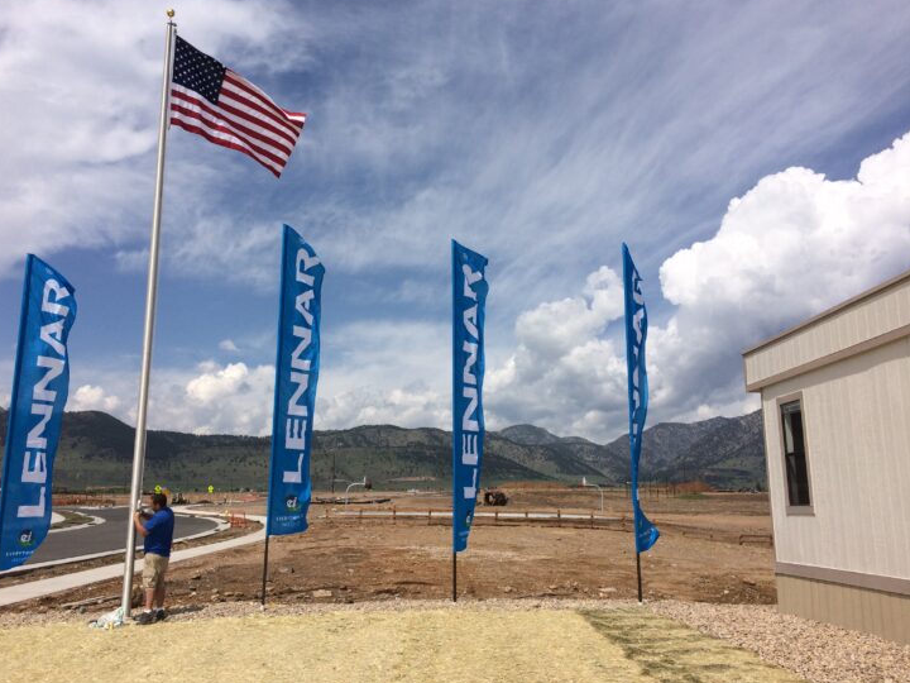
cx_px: 436
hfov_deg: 56.8
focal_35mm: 32
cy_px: 335
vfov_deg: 44.2
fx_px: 841
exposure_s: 1/4566
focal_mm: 4.12
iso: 40
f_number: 2.2
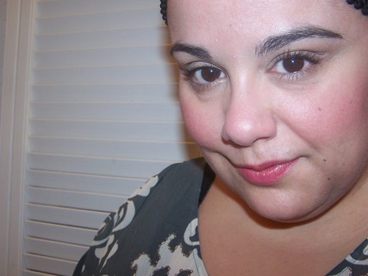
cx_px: 193
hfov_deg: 44.8
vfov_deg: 34.3
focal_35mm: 42
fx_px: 446
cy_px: 143
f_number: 2.8
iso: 80
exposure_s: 1/60
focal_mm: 6.3
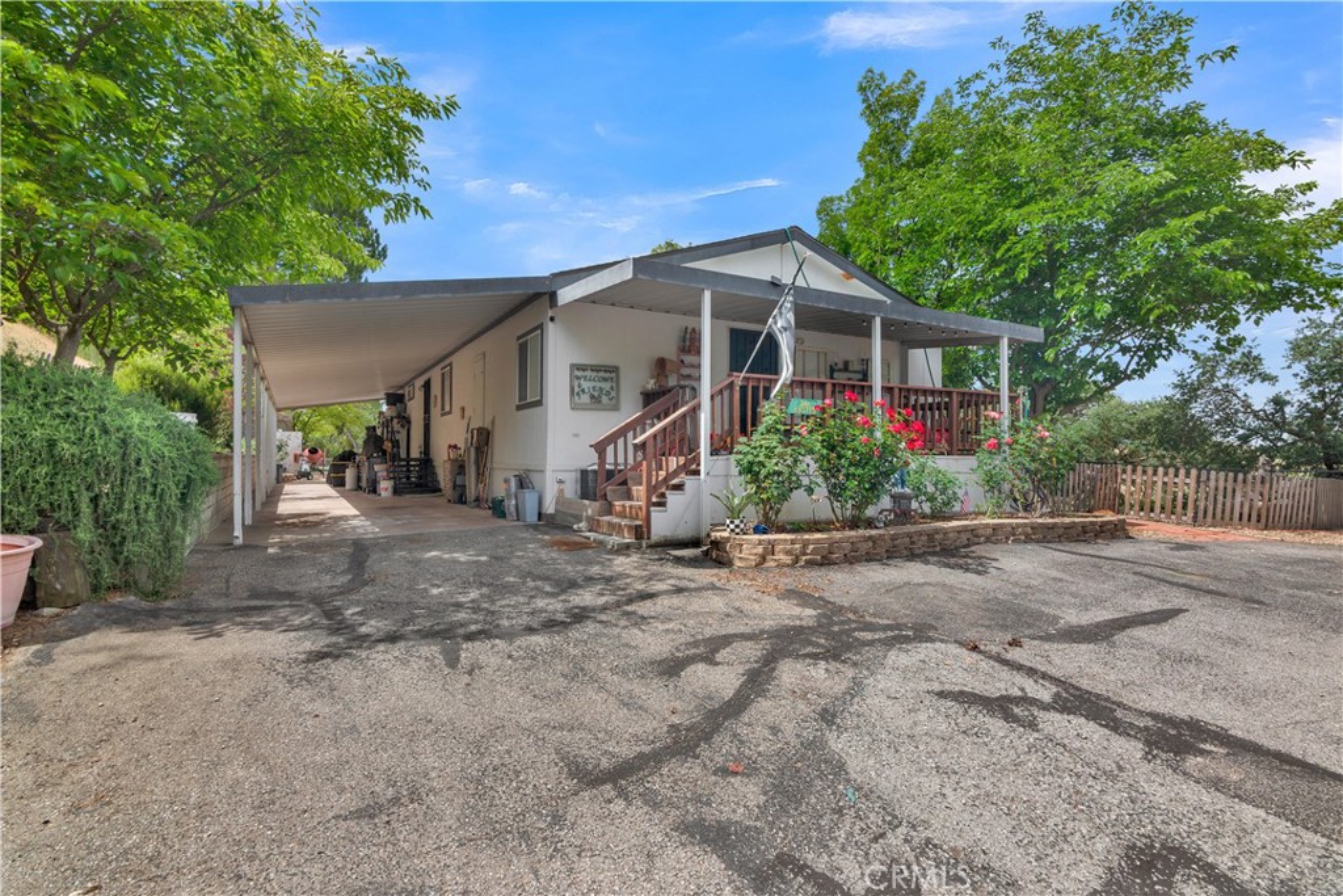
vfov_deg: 70.5
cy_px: 448
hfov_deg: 93.3
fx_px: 634
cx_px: 672
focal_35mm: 17
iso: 200
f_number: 7.1
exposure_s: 1/250
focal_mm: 17
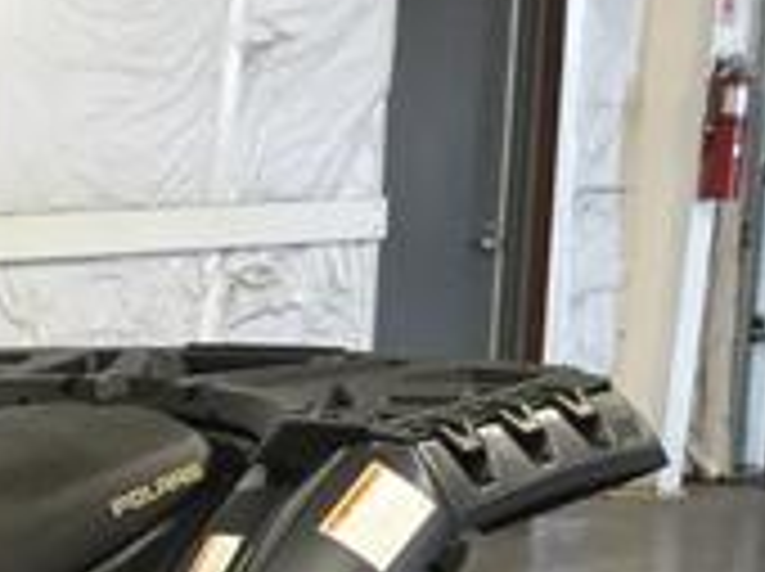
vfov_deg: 12.2
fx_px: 2582
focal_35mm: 117
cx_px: -346
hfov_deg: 15.6
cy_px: 793
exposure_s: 1/30
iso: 64
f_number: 2.4
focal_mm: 3.3
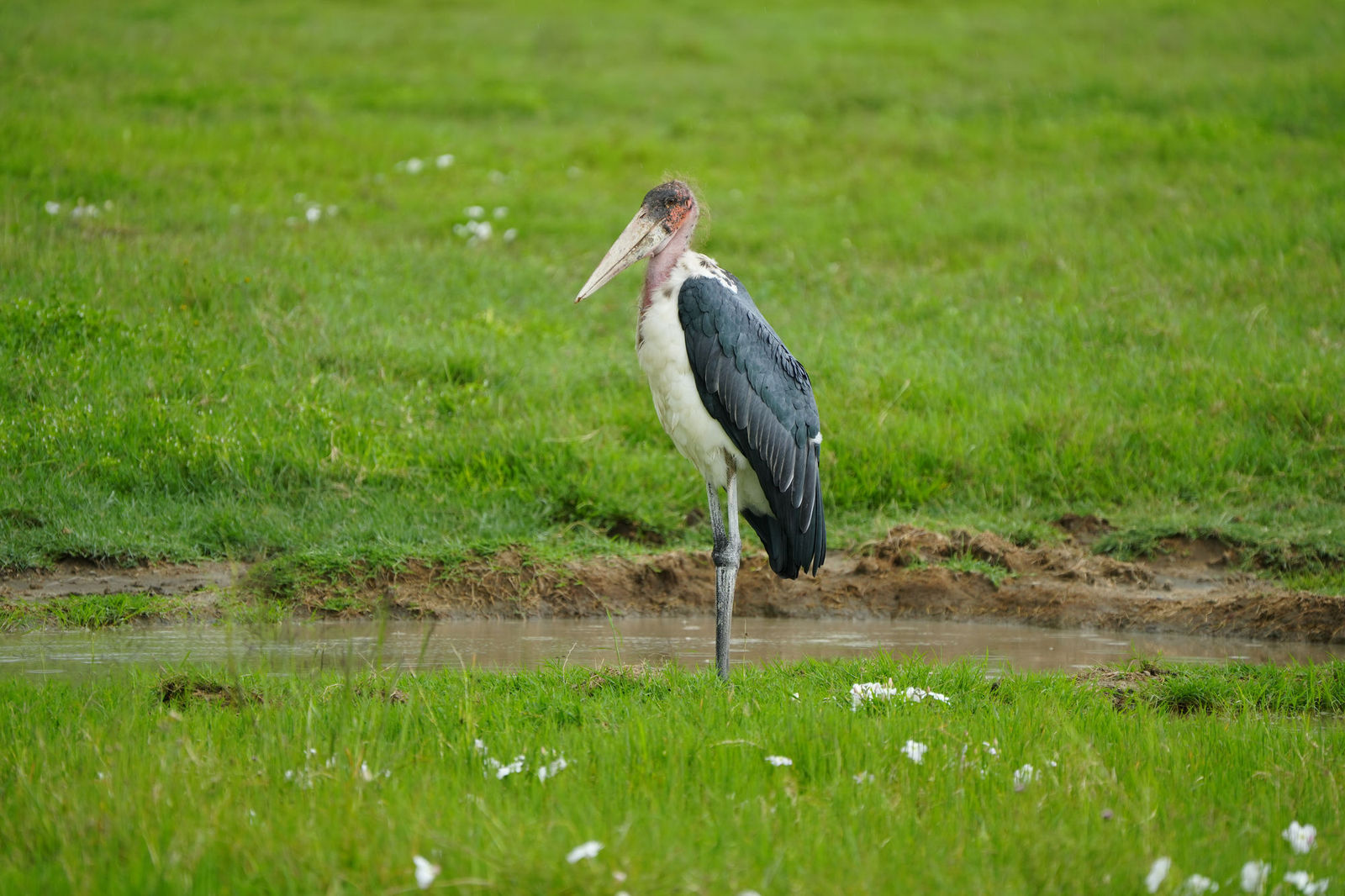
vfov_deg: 3.4
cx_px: 672
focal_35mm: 400
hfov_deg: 5.2
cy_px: 448
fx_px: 14940
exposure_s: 1/500
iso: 320
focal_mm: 400
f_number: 6.3
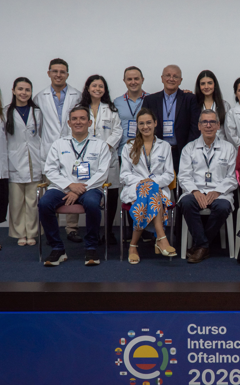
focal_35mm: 50
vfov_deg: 40.3
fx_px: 523
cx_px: 233
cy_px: 191
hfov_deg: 24.8
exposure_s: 1/125
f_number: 4
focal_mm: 18
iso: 500
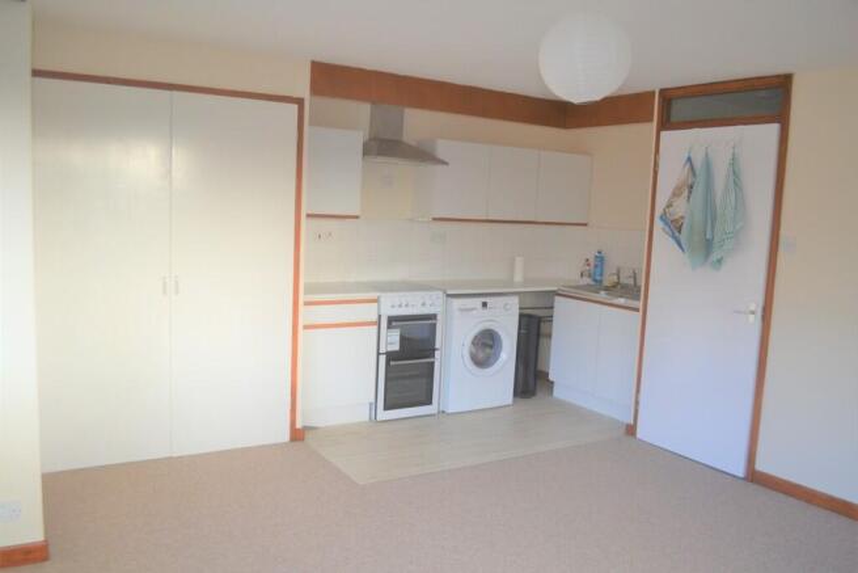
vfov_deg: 48.0
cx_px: 429
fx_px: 644
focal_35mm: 27
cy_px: 286
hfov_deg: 67.4
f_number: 4
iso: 400
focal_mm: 18
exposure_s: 1/125
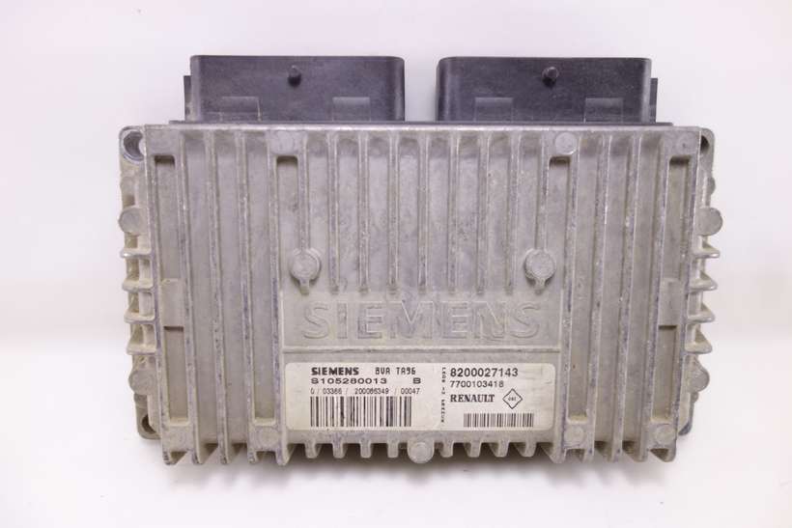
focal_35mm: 28
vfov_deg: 46.4
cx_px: 396
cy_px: 264
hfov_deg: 65.5
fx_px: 616
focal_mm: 10.4
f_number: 1.8
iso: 125
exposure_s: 1/100
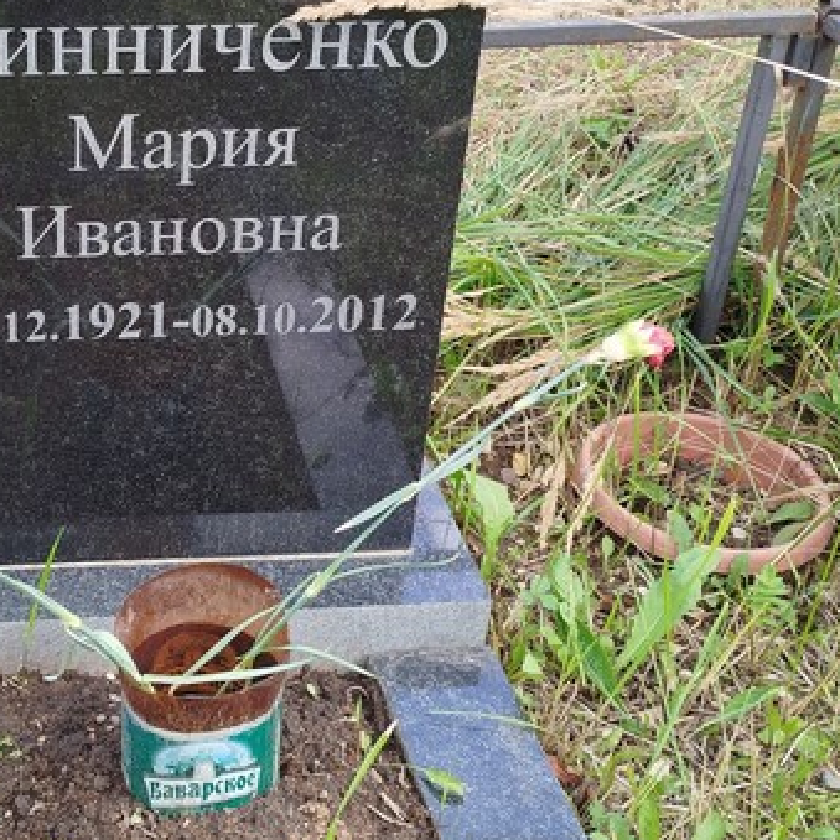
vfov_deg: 33.7
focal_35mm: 50
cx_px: 84
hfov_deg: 32.3
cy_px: 268
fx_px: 1373
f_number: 1.7
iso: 50
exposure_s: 1/158
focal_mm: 5.31
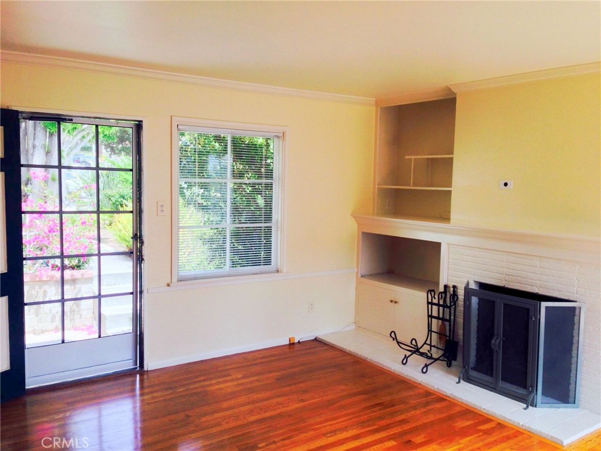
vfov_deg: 42.9
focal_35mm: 33
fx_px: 573
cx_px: 300
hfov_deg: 55.4
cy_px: 226
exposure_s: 1/163
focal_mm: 4.12
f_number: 2.4
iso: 50
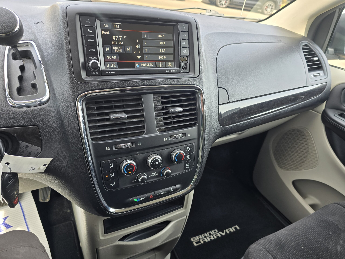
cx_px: 172
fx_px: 229
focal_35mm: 23
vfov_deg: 58.9
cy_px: 130
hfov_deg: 73.9
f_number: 1.7
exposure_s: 1/180
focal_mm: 6.3
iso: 50
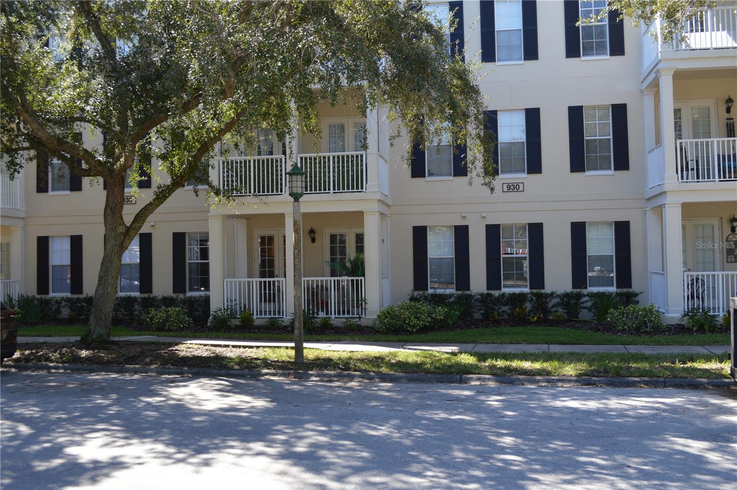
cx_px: 368
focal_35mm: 33
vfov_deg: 39.9
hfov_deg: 57.3
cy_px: 245
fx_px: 675
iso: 180
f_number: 5.6
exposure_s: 1/125
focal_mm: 22
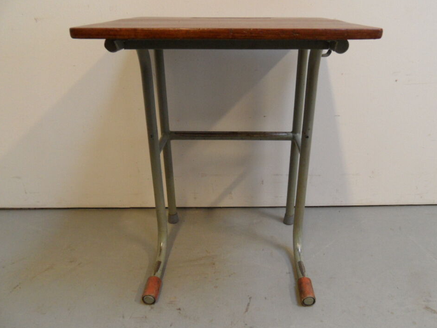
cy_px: 167
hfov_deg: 67.2
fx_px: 328
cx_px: 234
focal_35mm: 26
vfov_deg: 53.1
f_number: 3.2
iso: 240
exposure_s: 1/15
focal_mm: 3.9
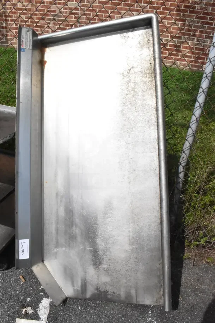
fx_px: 269
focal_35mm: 30
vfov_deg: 61.9
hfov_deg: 43.6
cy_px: 162
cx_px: 108
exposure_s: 1/4000
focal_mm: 20
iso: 6400
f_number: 22
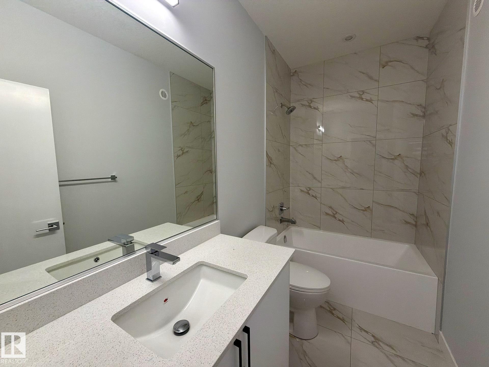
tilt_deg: -4.3
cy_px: 184
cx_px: 244
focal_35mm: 14
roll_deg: +0.7
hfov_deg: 102.1
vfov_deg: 85.7
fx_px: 198
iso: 160
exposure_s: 1/120
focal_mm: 2.22
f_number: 2.2
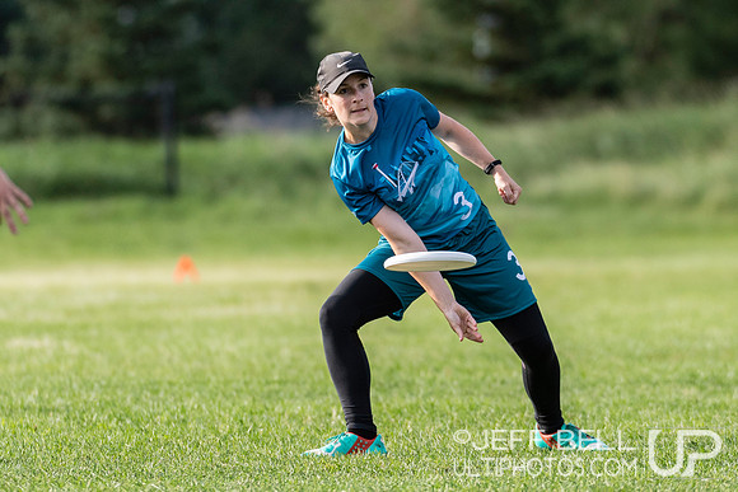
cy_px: 144
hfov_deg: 2.6
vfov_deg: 1.7
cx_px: 459
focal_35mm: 796
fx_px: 16325
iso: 400
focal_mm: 330
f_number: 4
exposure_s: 1/1600
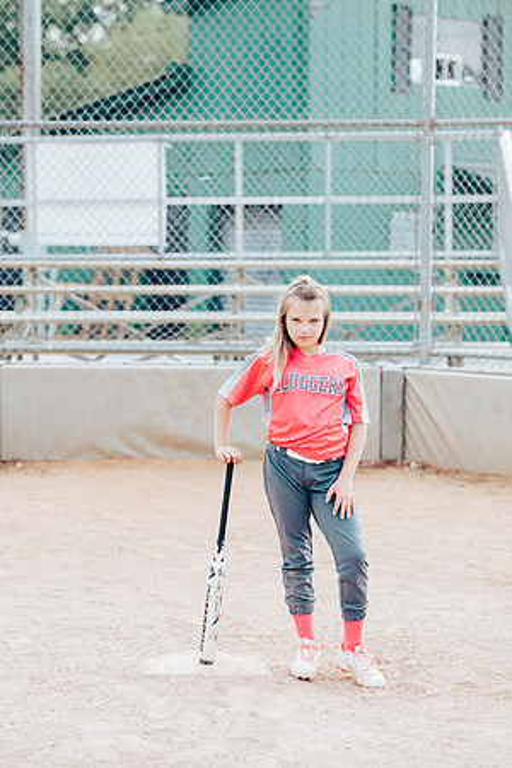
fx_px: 1813
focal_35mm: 85
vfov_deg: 23.9
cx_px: 256
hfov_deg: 16.1
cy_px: 384
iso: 160
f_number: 2.8
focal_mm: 85
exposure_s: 1/640
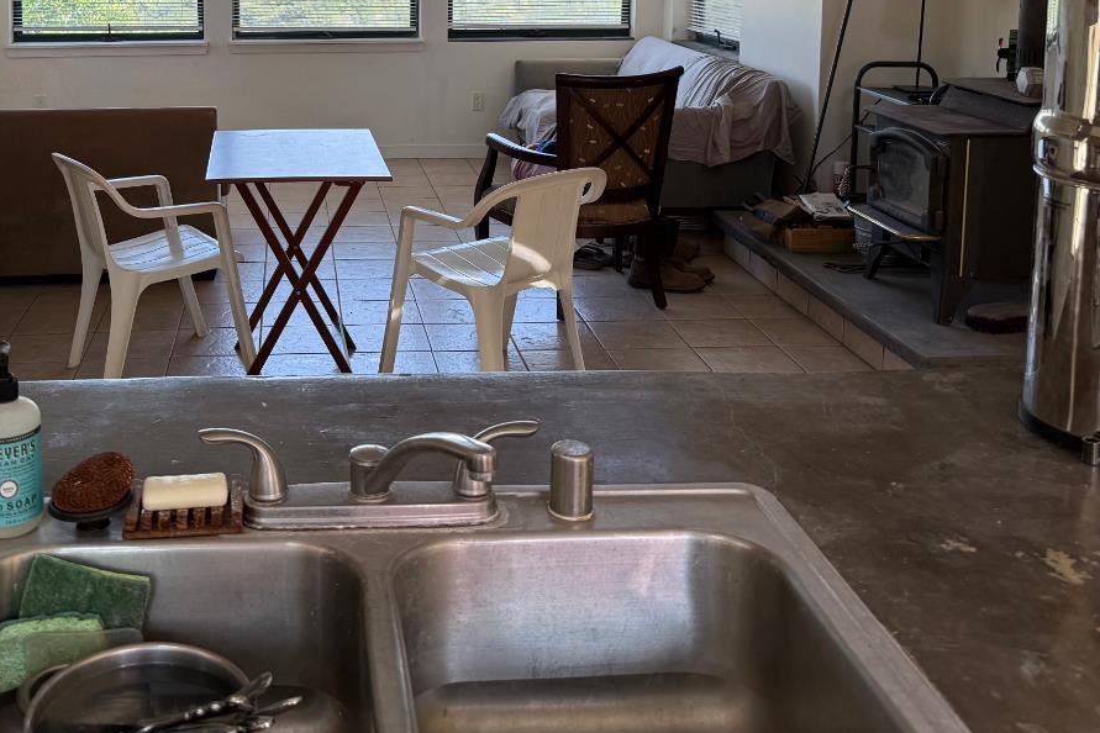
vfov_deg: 30.3
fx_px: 1283
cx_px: 346
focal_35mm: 42
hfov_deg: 45.5
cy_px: 50
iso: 100
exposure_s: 1/221
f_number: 1.78
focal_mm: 6.76
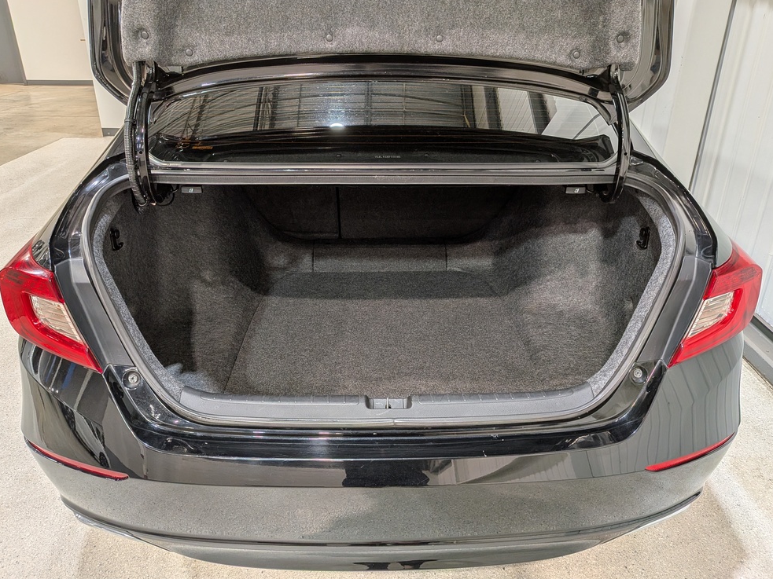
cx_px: 385
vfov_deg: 54.9
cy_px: 281
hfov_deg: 69.4
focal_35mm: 25
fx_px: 558
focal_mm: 4.53
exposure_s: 1/162
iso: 29
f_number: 1.7
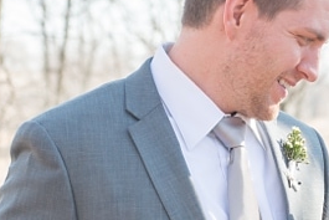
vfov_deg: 8.0
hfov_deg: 12.1
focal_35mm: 170
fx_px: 1554
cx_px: 168
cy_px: 236
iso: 400
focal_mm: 50
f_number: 4
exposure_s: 1/800
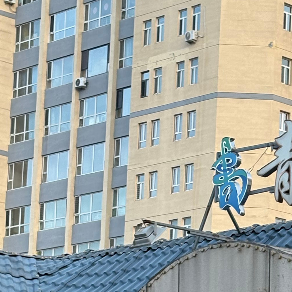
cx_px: 336
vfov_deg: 9.4
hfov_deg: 9.4
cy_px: 361
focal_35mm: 183
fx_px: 1746
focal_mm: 5.96
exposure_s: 1/183
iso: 32
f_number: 1.6
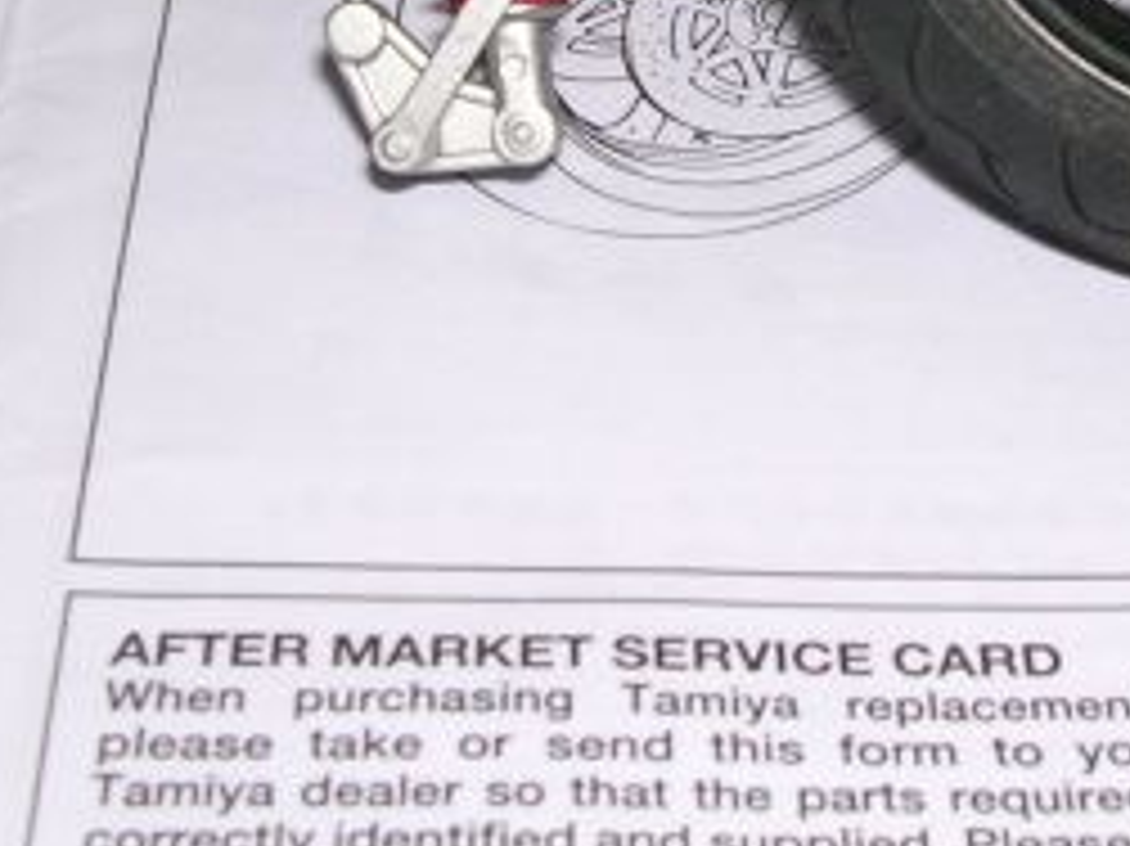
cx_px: 905
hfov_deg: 20.0
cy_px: 14
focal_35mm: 97
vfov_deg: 15.0
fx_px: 3165
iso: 100
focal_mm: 5.8
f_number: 5.6
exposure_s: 1/60.1
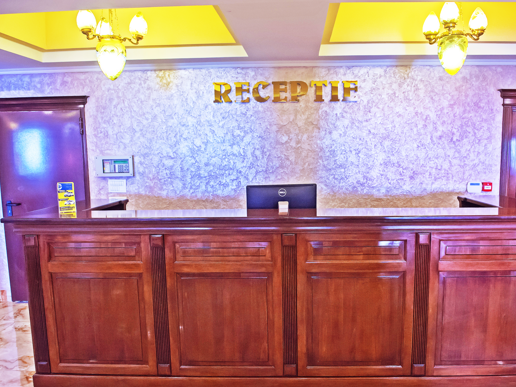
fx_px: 402
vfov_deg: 51.3
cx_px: 287
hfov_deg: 65.1
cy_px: 200
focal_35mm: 27
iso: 2500
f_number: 3.5
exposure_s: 1/125
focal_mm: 24
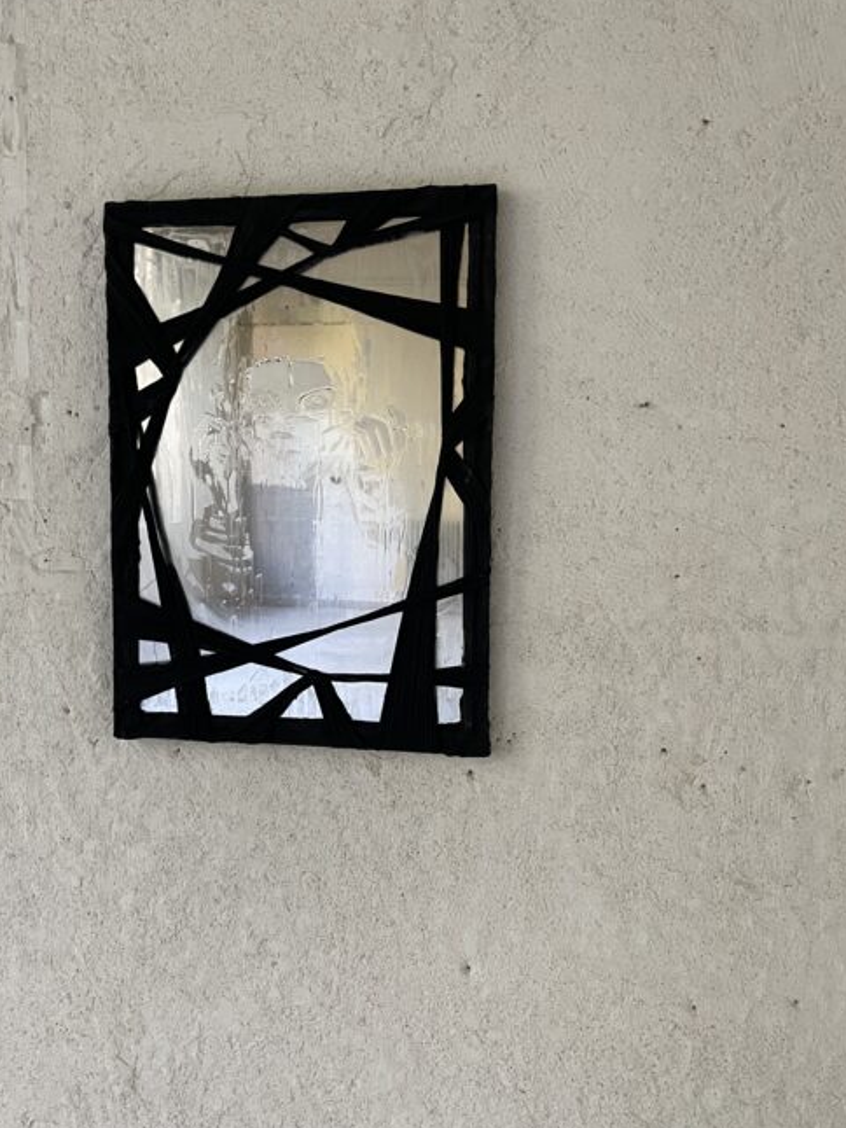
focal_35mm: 31
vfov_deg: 58.3
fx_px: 1010
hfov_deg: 45.2
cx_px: 344
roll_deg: -0.3
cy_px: 563
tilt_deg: -4.4
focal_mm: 5.1
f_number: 1.6
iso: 160
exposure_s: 1/60
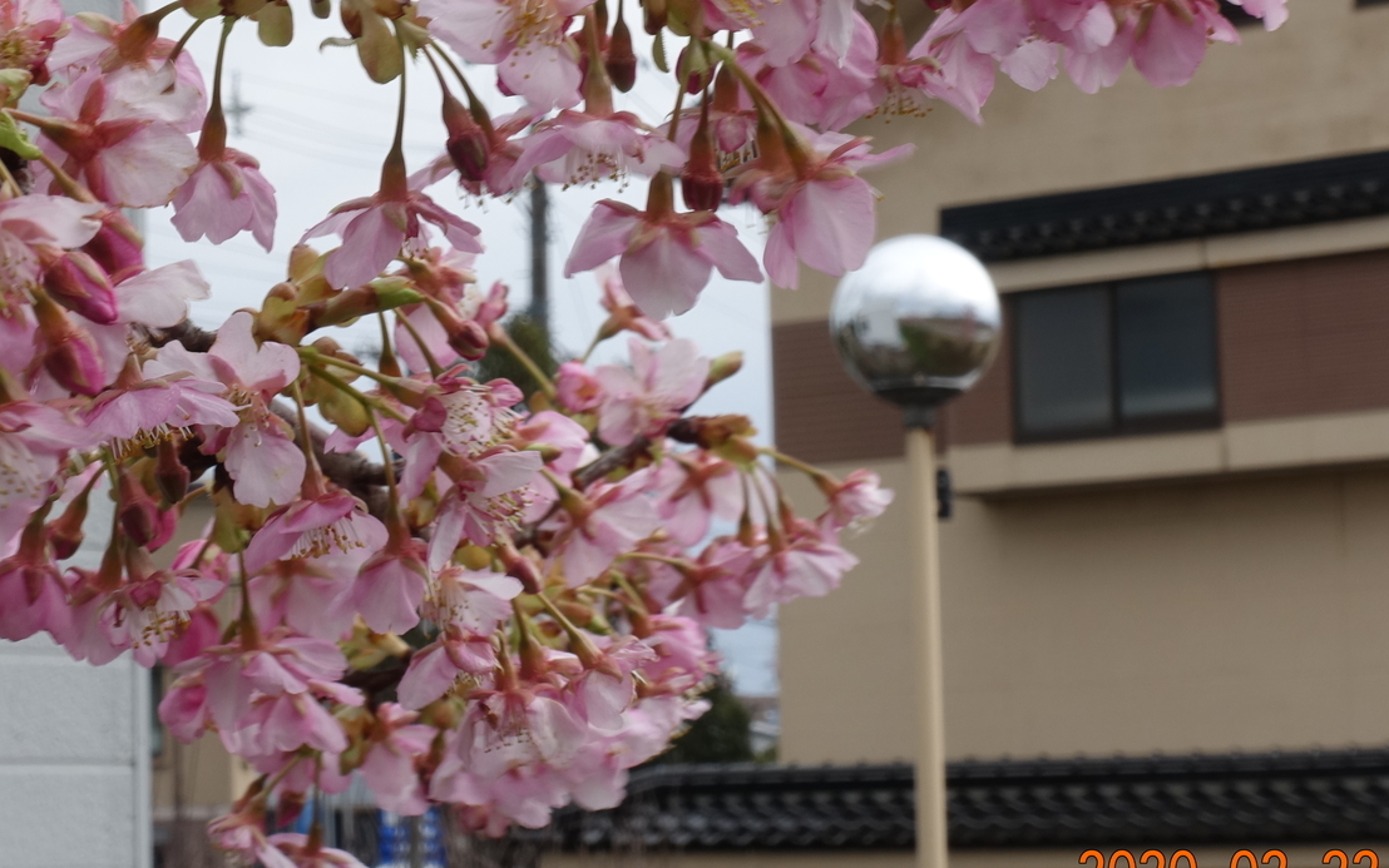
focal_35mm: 103
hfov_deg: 20.2
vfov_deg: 12.7
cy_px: 341
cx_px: 509
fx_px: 3900
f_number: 11
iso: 125
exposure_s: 1/80
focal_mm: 25.7
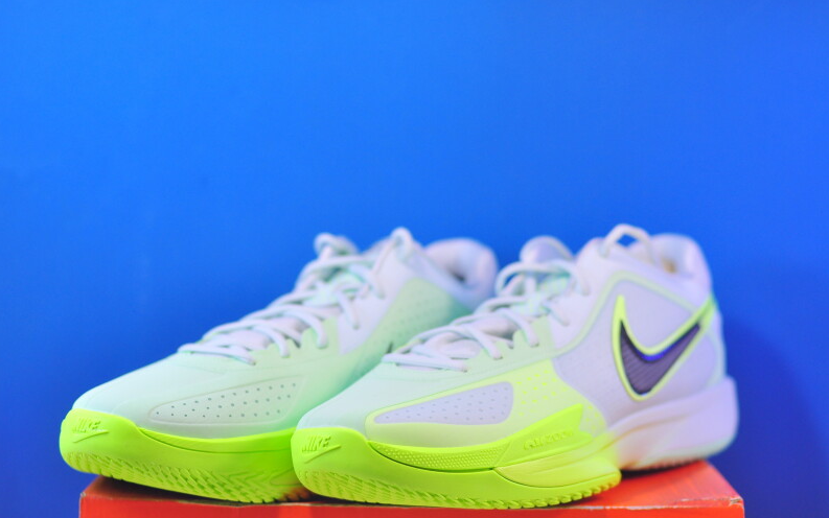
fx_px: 1740
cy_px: 268
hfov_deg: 26.8
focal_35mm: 77
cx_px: 413
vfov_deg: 16.9
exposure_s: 1/320
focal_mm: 50
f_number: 2.2
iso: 250
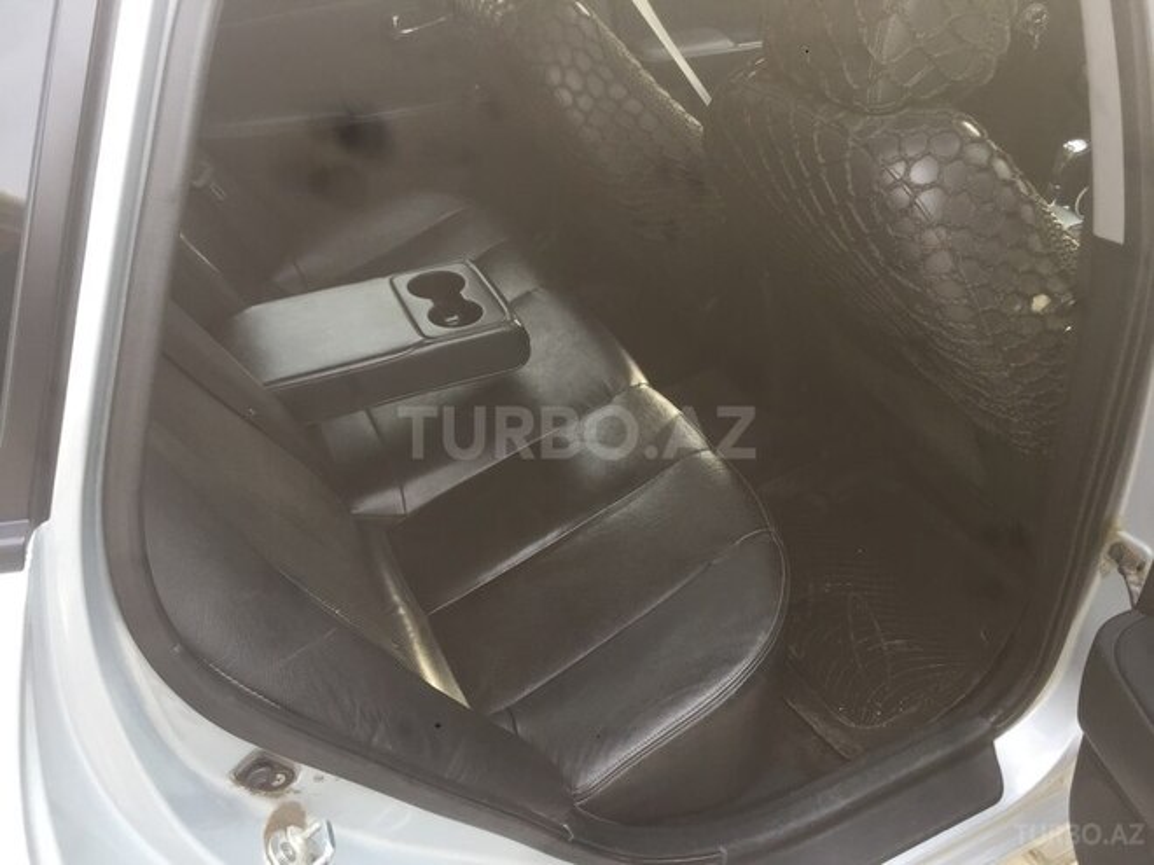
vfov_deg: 48.2
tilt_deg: -35.6
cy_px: 432
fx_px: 967
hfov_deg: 61.7
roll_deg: +3.0
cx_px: 577
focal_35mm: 29
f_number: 2.2
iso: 50
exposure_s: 1/100
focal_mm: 4.15
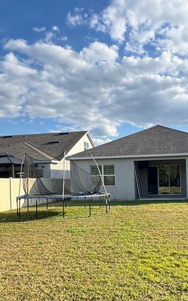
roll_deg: +1.6
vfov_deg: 56.4
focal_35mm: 34
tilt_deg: +0.4
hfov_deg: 36.7
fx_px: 279
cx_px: 131
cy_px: 178
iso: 40
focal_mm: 2.22
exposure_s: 1/421
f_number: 2.2
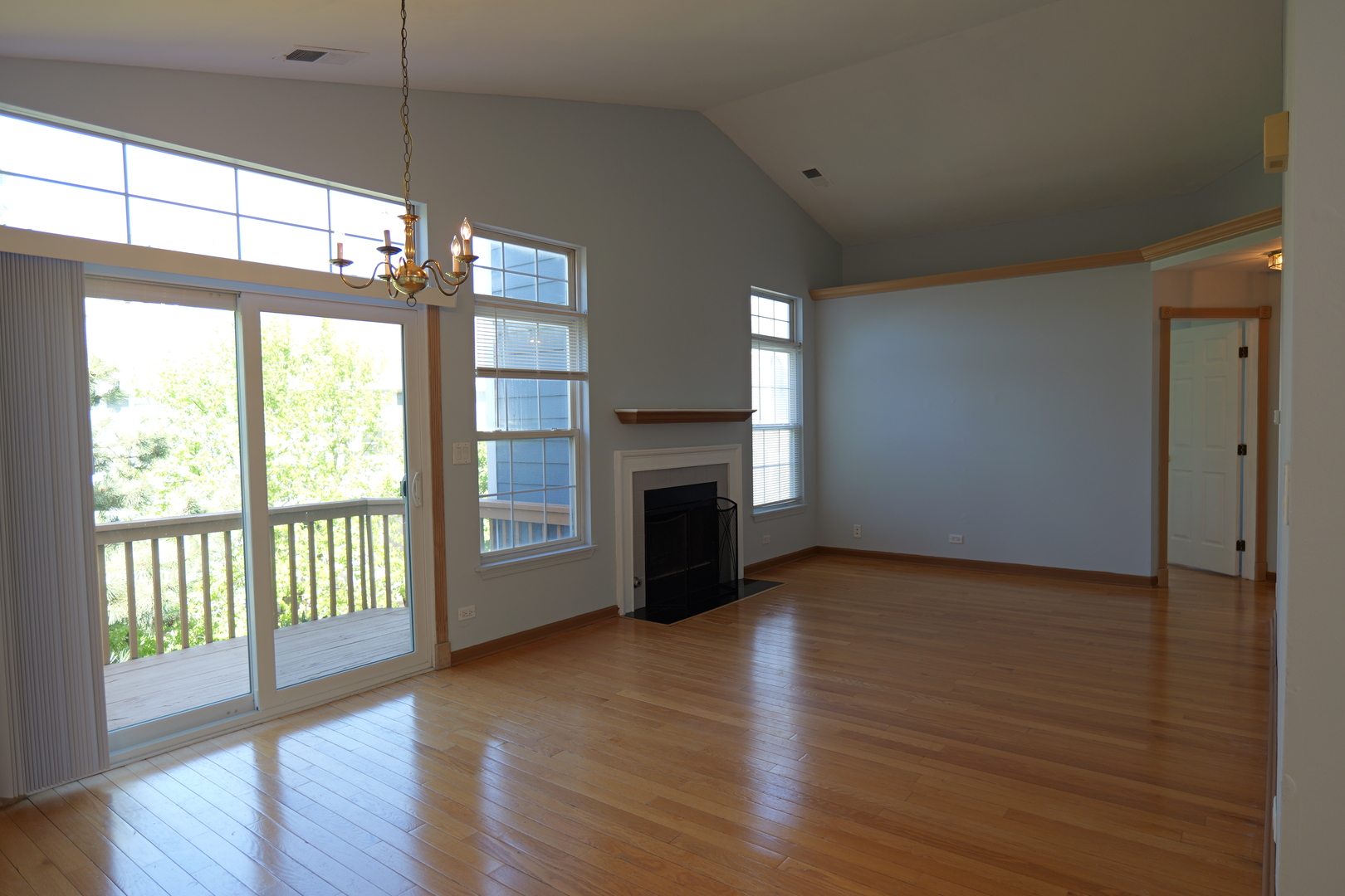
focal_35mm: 20
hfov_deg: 84.0
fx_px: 747
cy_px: 448
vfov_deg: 61.9
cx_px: 672
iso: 160
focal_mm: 20
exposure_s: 1/60
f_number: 3.5
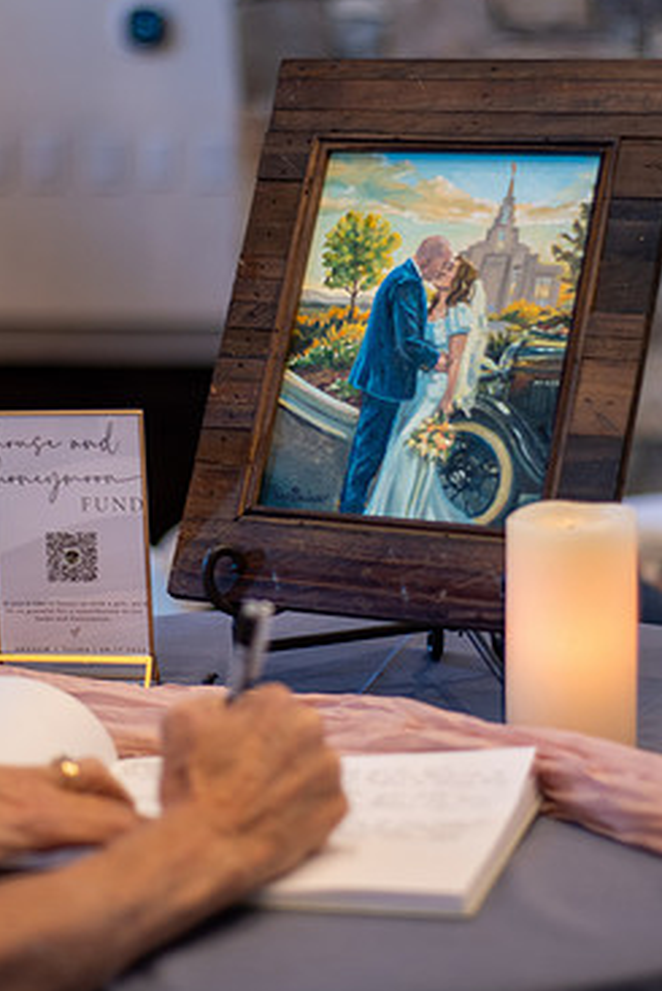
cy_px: 416
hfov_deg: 14.9
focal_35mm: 92
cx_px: 335
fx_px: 2535
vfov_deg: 22.1
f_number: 1.8
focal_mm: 50
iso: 500
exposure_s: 1/80
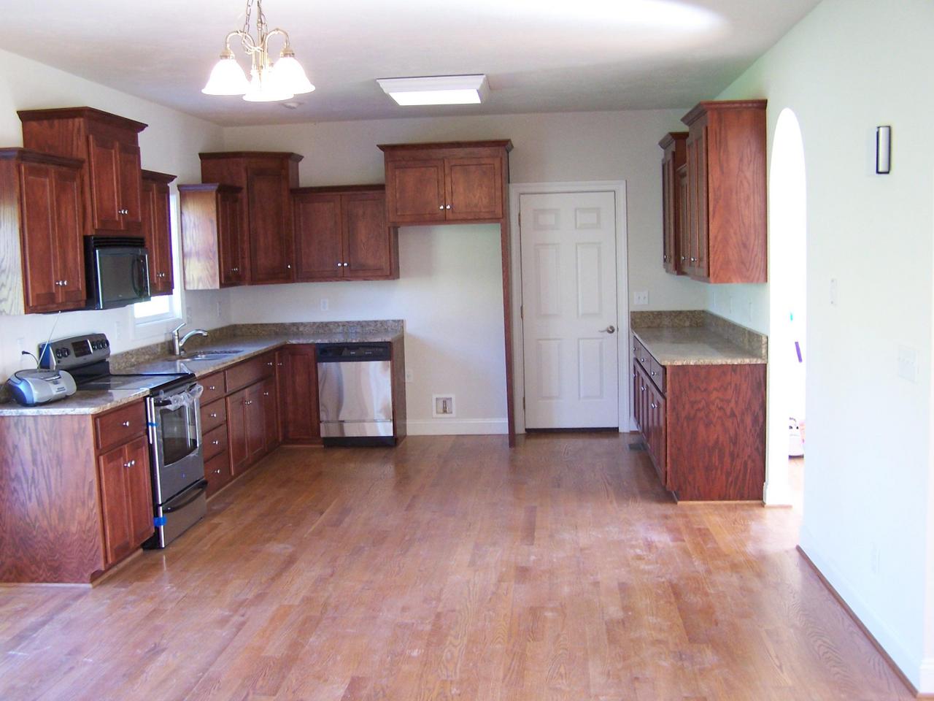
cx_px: 467
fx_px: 1025
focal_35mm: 38
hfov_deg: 49.0
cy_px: 350
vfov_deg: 37.7
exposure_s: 1/20
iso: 140
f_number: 2.8
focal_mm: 6.3
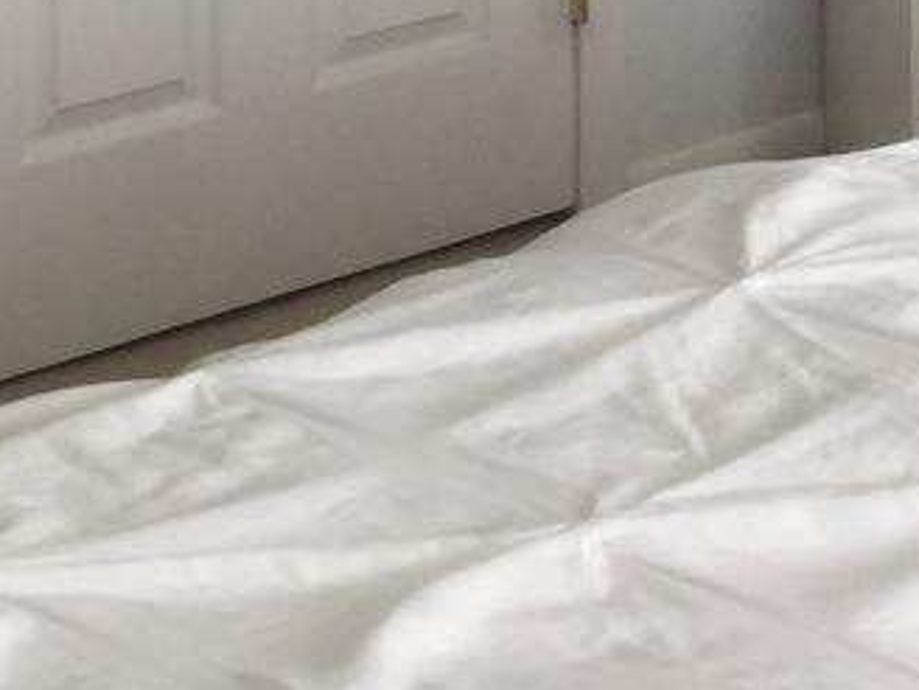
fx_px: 3611
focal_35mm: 136
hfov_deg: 14.3
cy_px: -477
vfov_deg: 10.4
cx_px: 871
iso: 25
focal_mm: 3.3
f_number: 2.4
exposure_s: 1/60
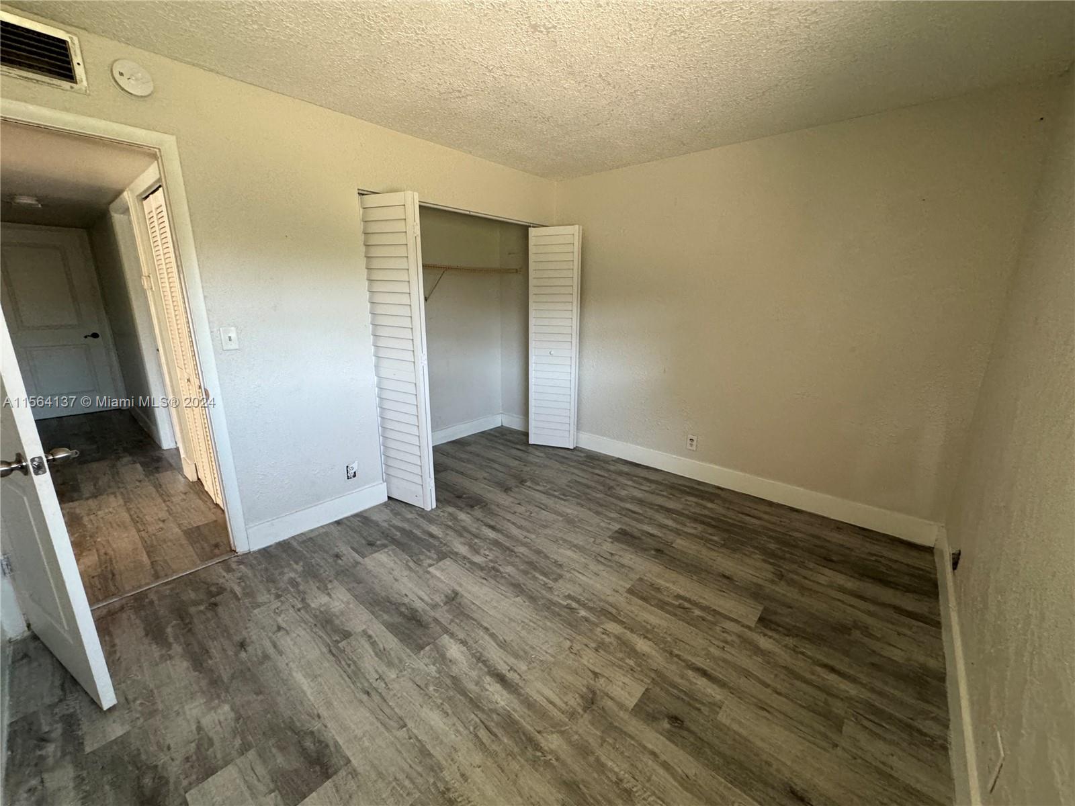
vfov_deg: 85.7
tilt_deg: -14.2
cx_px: 538
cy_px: 403
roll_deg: -0.9
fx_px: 435
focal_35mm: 14
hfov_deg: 102.1
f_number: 2.2
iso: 400
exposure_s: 1/60
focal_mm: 2.22
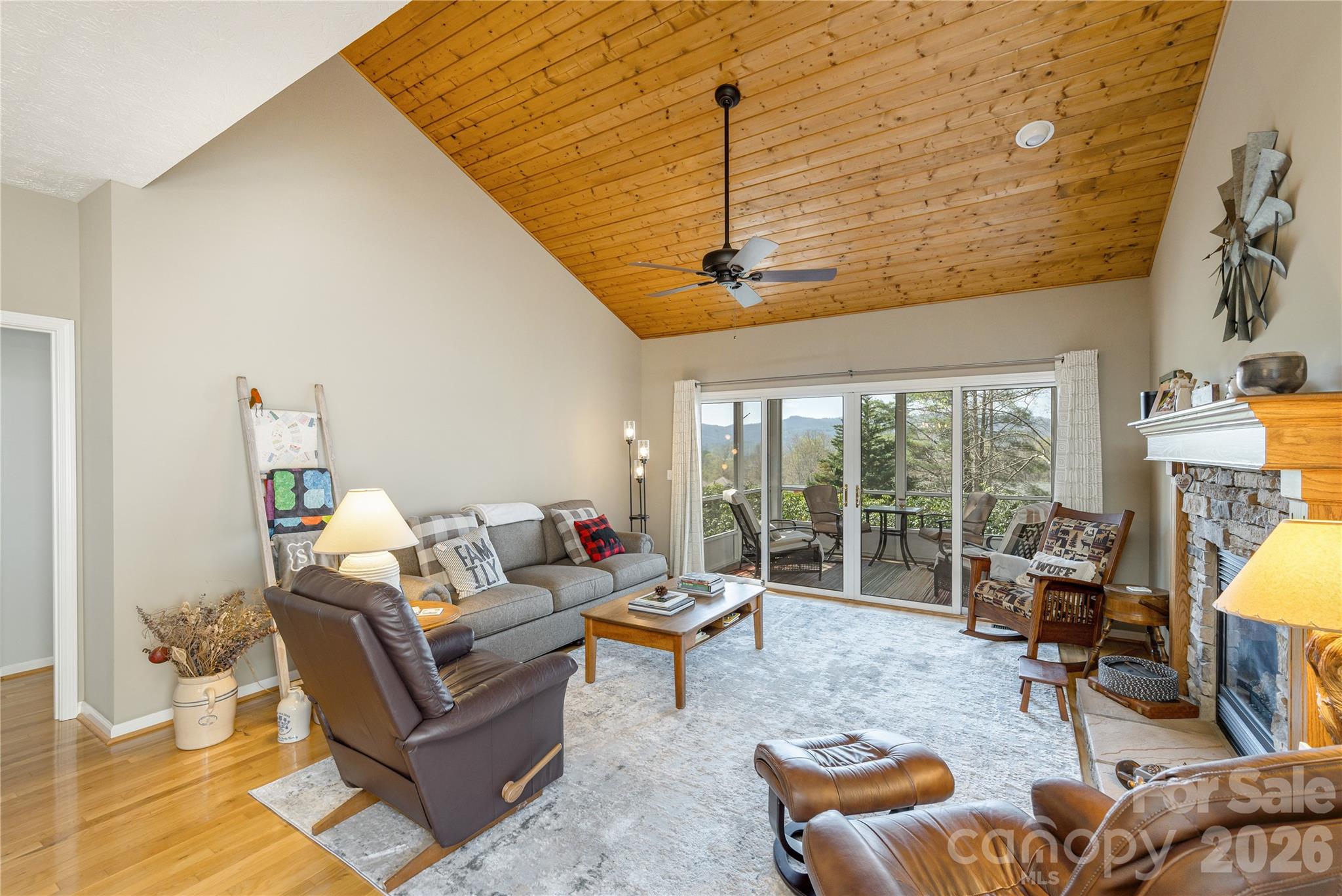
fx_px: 559
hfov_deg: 100.4
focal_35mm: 15
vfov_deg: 77.4
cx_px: 671
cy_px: 448
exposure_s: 1/40
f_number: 7.1
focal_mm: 15
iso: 320
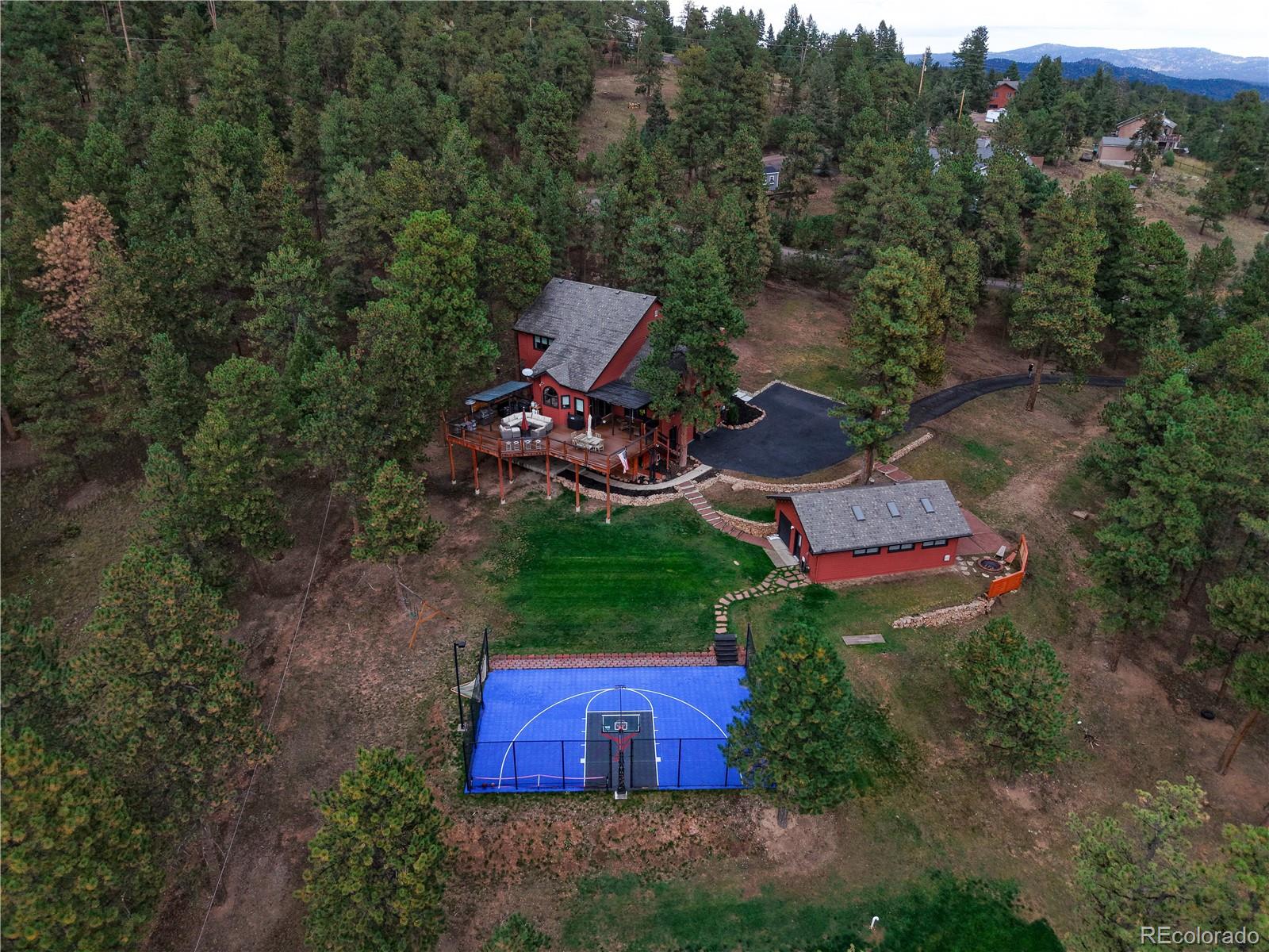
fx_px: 880
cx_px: 634
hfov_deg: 71.6
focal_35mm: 24
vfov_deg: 56.8
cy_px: 476
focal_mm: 8.67
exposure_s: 1/1000
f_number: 1.8
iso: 200
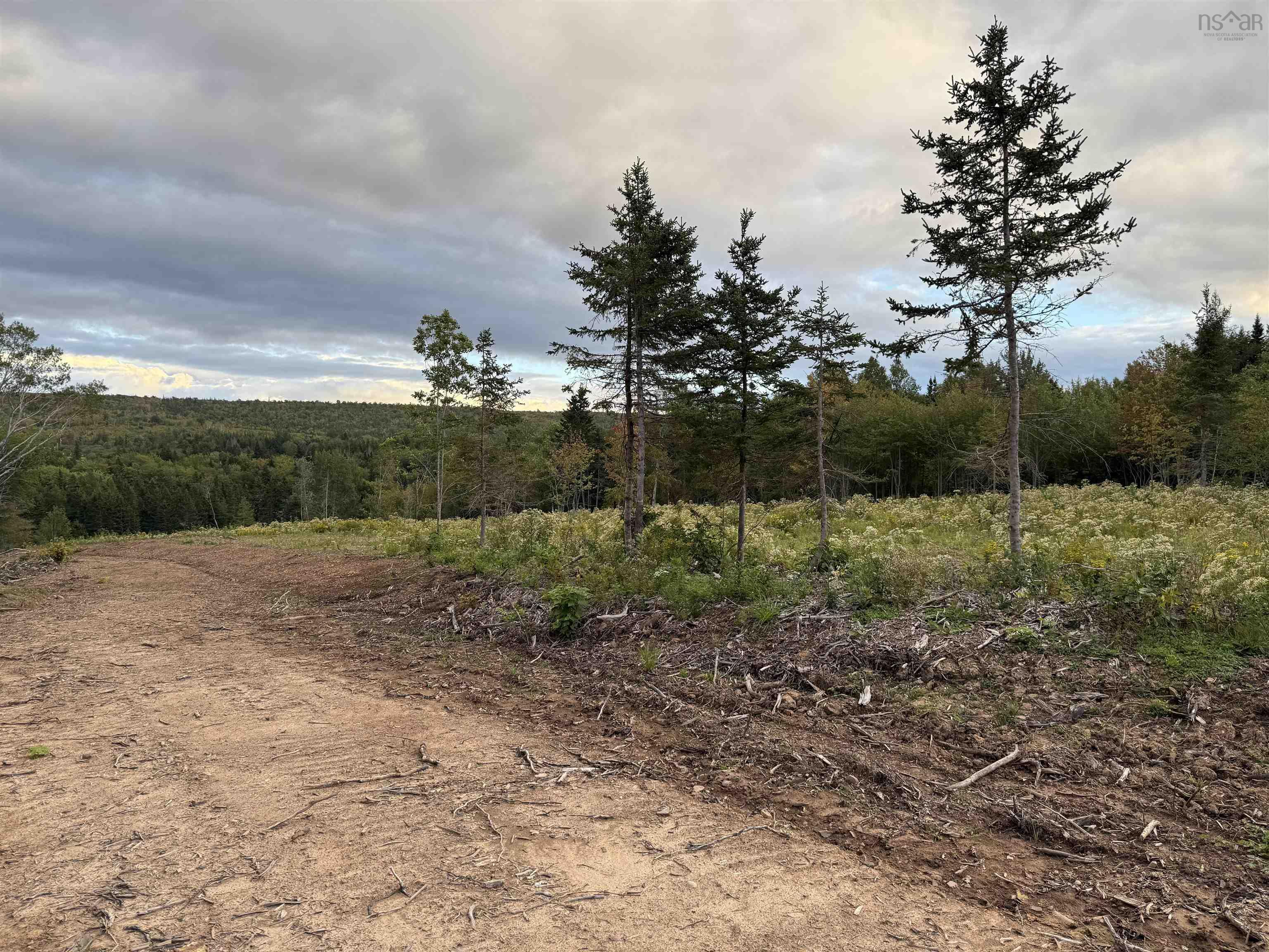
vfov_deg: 56.8
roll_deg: +0.3
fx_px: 880
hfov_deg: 71.6
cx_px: 634
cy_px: 476
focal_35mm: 24
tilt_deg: -0.9
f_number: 1.78
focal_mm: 6.76
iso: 80
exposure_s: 1/660
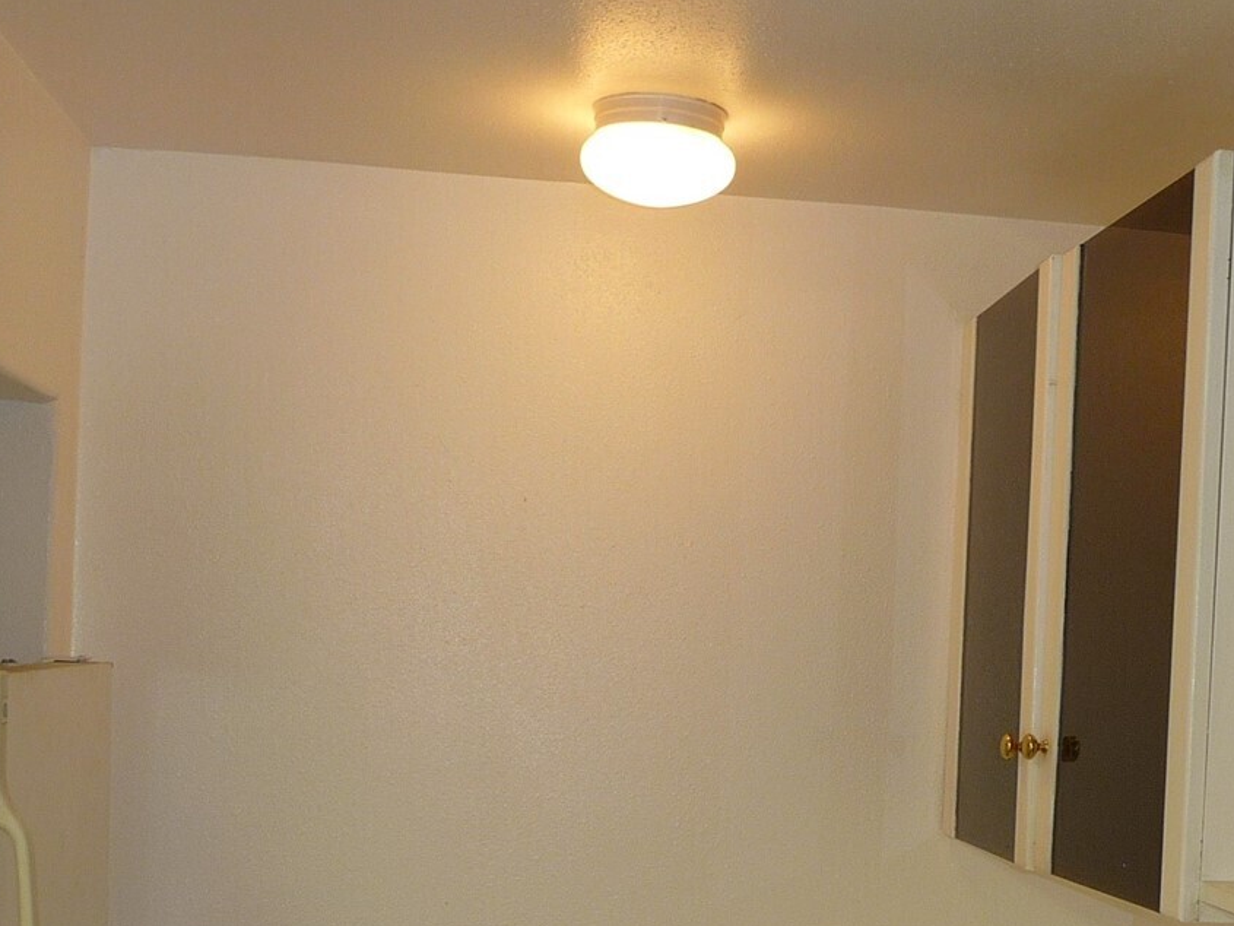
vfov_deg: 27.1
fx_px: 1890
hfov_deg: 36.0
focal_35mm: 53
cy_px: 723
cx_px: 748
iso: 100
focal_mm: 4.7
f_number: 3.3
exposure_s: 1/30
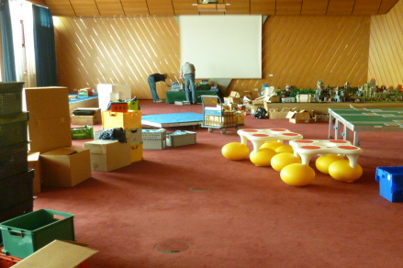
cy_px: 175
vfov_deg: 30.3
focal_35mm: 44
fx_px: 492
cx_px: 227
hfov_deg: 44.4
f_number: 3.4
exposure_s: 1/13
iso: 400
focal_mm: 4.7
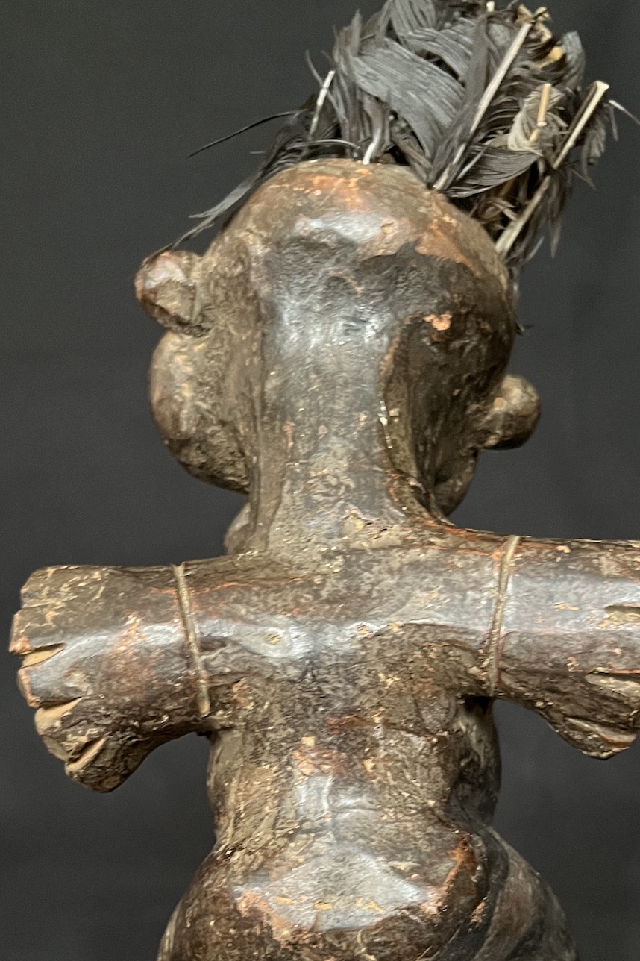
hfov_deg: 31.8
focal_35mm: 42
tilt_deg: -1.7
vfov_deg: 45.6
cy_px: 647
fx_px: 1121
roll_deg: +1.6
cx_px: 377
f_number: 1.6
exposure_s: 1/42
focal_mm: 5.1
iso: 500
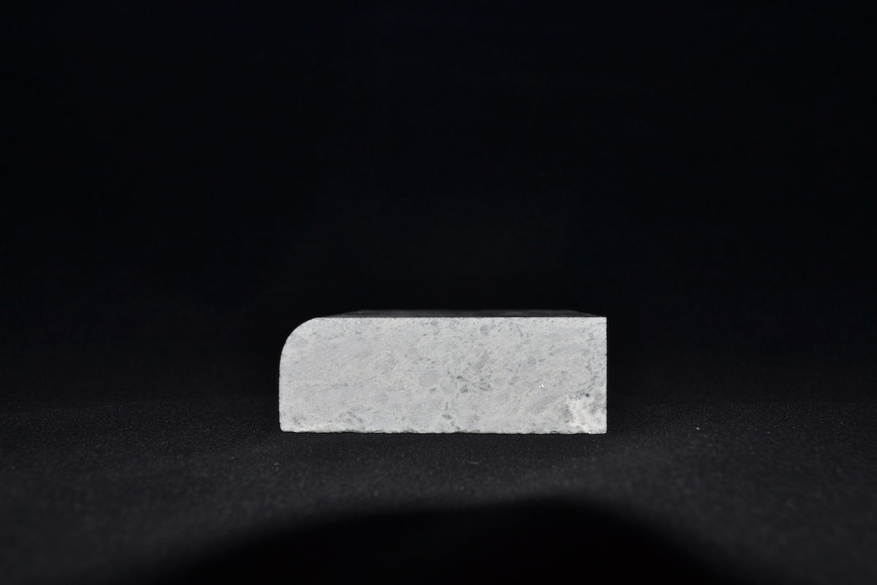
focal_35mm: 33
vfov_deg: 40.0
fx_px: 804
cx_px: 438
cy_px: 292
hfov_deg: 57.2
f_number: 8
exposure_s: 1/60
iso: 100
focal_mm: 22
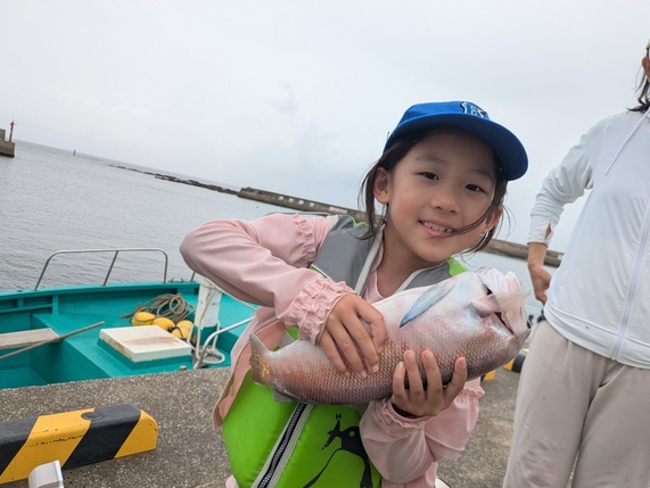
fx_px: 526
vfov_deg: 49.8
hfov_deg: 63.3
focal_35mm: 28
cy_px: 245
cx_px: 351
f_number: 1.89
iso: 61
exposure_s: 1/2222
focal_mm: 5.43
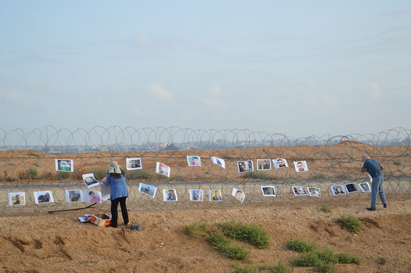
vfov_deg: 16.5
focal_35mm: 82
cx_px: 206
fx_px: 941
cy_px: 136
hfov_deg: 24.6
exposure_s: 1/200
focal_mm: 55
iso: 100
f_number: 6.3
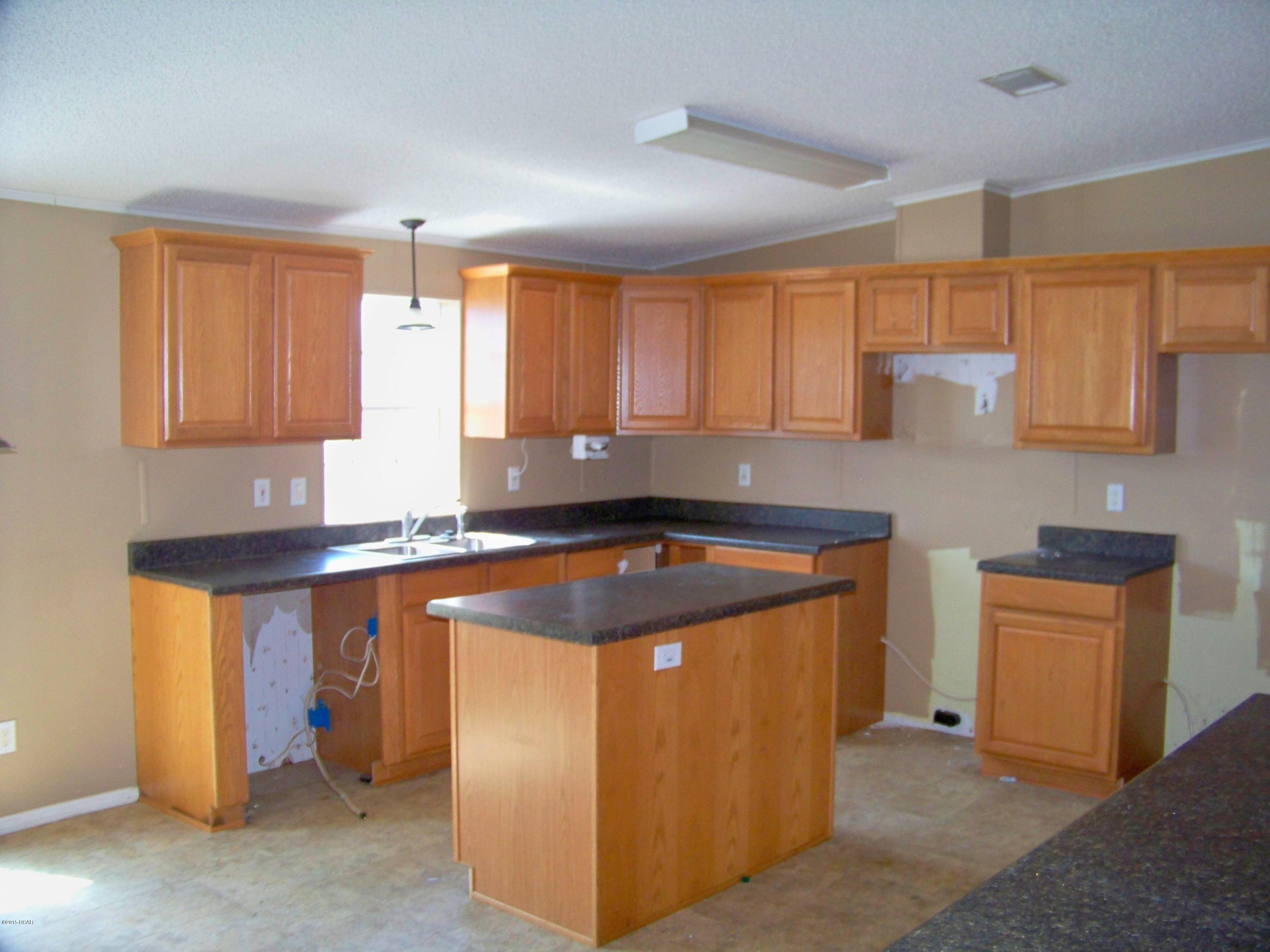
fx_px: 1211
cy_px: 476
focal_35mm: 33
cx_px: 635
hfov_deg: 55.4
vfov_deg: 42.9
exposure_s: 1/30
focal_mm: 5.85
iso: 200
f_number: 2.8
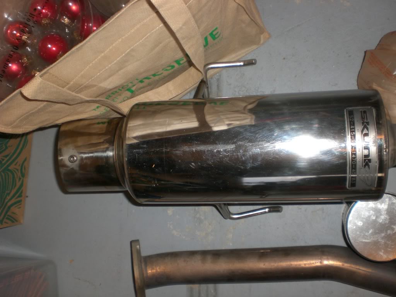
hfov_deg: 49.0
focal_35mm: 38
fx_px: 435
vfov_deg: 37.7
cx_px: 198
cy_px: 148
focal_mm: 6.3
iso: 100
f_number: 3.1
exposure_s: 1/60
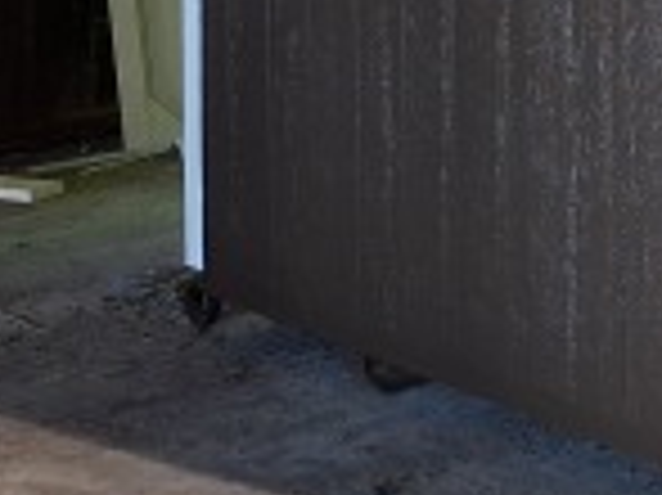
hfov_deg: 17.7
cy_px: -266
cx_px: 973
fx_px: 1911
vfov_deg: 13.8
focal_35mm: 100
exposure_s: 1/60
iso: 320
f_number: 1.8
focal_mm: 5.54
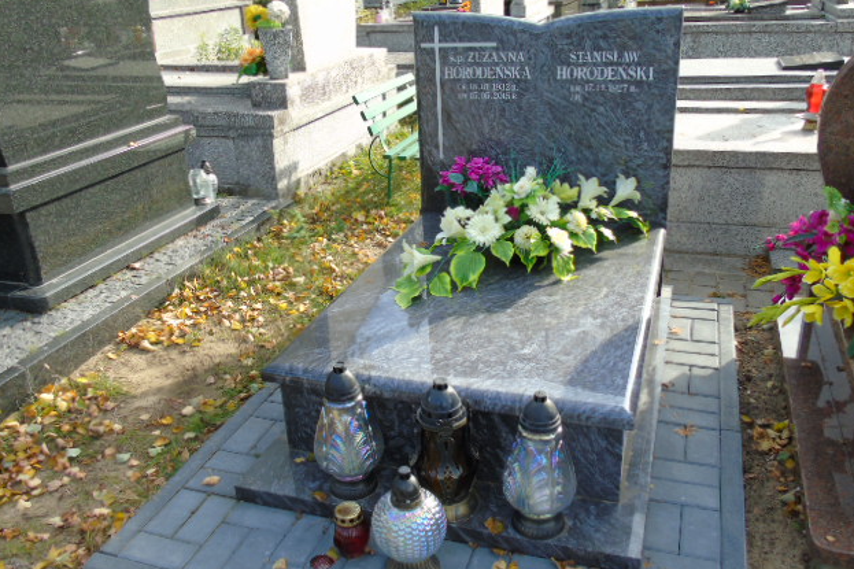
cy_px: 298
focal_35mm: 31
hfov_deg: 60.3
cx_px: 425
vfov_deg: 42.3
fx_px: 735
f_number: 3.6
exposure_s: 1/125
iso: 80
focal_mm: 5.2
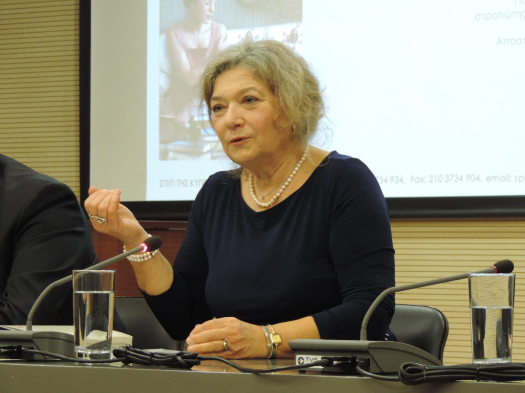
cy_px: 196
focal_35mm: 170
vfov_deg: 8.7
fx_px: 2578
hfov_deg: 11.6
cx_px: 262
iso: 800
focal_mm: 30.3
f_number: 4.5
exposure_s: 1/25
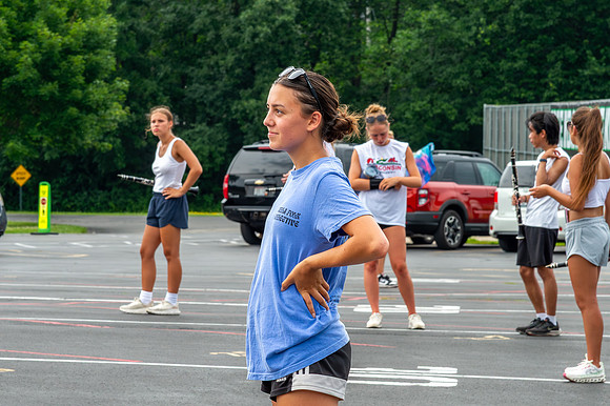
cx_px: 301
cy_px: 191
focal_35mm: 176
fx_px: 2986
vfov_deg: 7.8
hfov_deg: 11.7
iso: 1250
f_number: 13
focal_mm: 120
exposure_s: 1/250
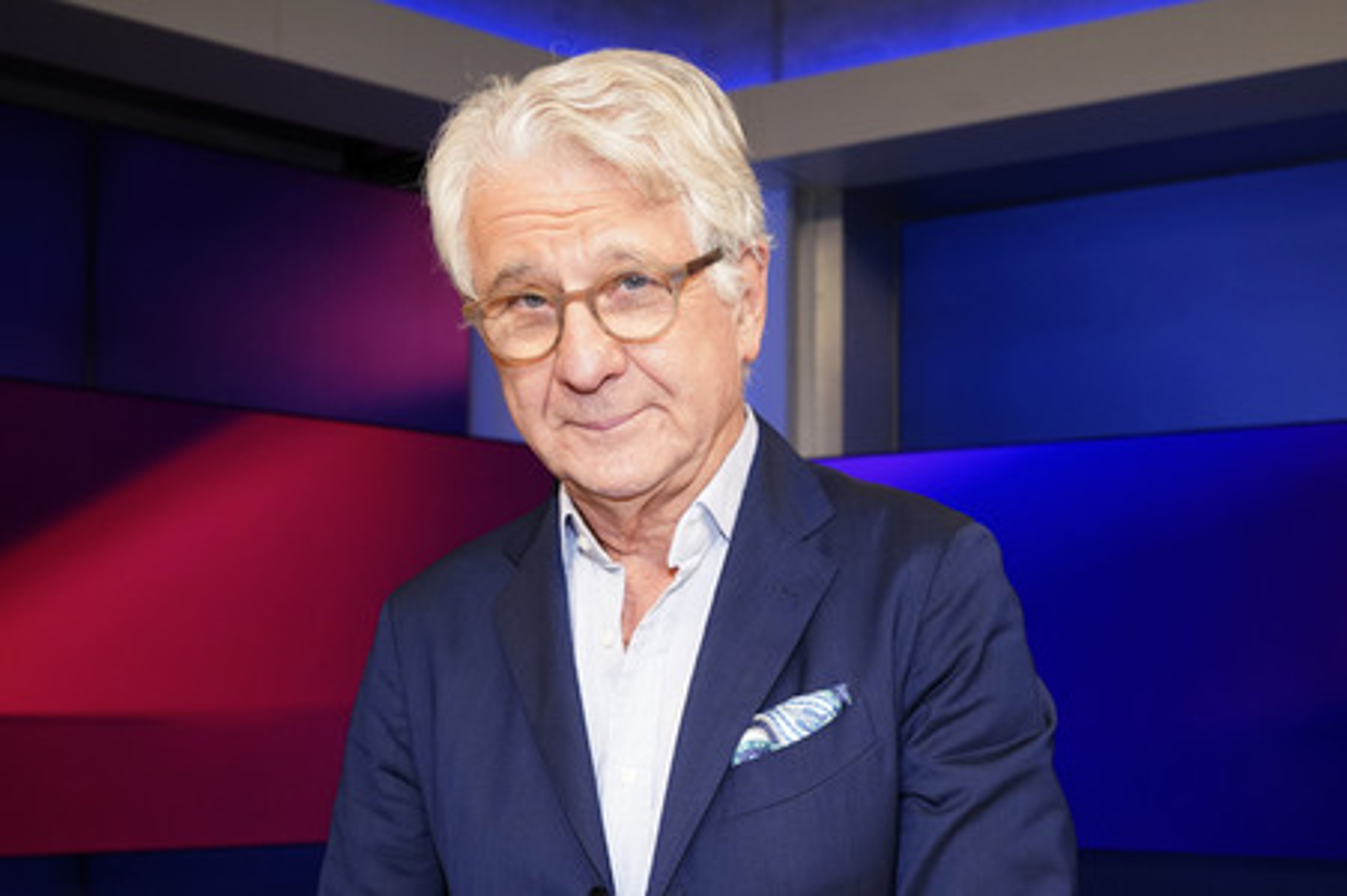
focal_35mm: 28
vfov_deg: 46.3
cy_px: 448
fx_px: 1047
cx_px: 674
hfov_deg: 65.5
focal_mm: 28
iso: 2000
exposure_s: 1/125
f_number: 5
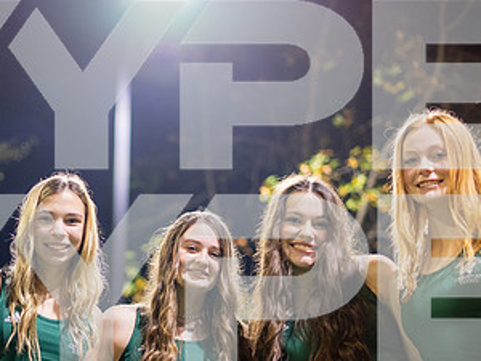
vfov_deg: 15.8
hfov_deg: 21.0
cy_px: 280
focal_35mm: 93
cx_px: 154
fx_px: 1292
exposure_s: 1/200
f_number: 1.8
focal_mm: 50
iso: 1000
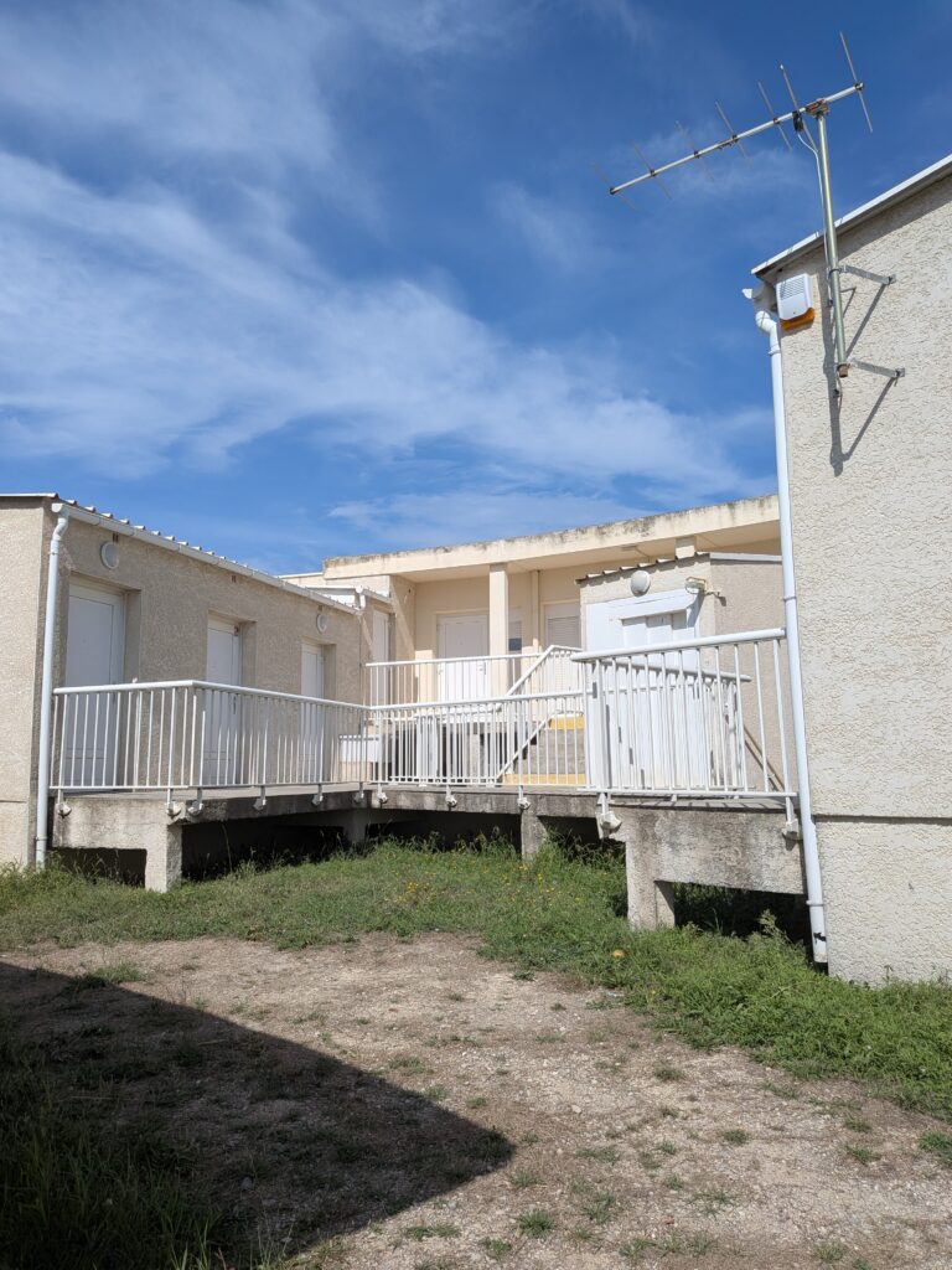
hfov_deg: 56.8
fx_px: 880
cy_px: 635
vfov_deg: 71.6
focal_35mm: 24
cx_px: 476
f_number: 1.7
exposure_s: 1/3344
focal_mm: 4.53
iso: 28
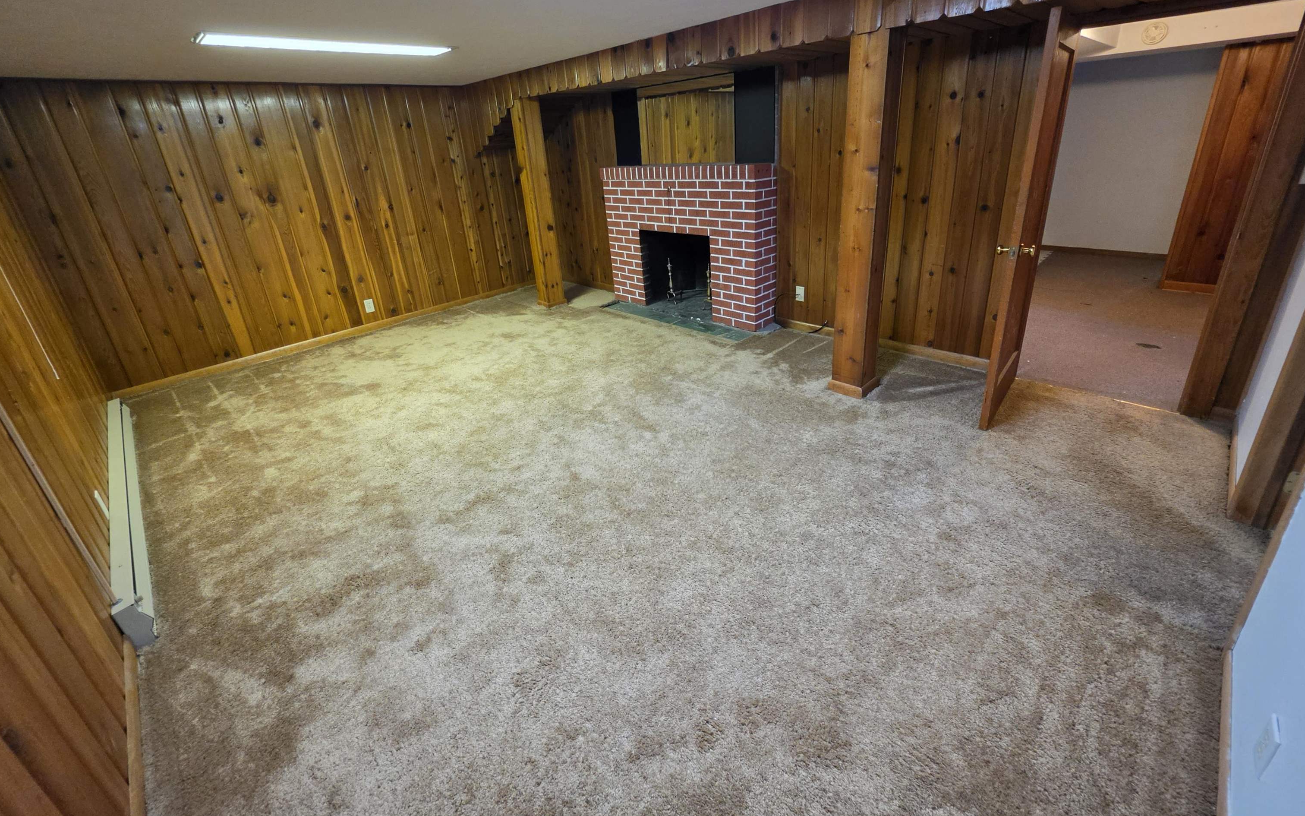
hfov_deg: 105.3
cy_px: 330
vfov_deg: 77.8
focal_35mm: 14
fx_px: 498
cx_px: 659
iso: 500
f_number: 1.9
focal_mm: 2.2
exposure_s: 1/60
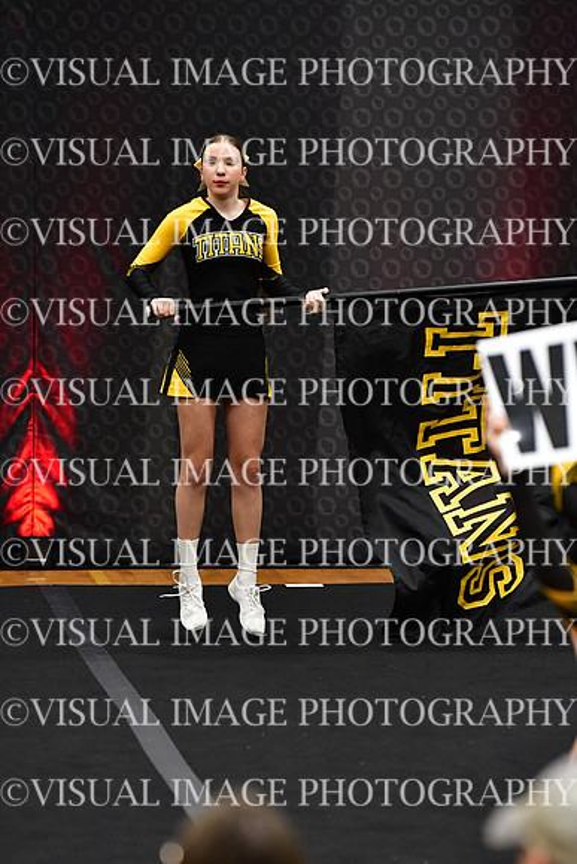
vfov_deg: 7.4
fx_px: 6655
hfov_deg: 5.0
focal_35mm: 277
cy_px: 432
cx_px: 288
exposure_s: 1/500
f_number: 3.5
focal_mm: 185
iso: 4000
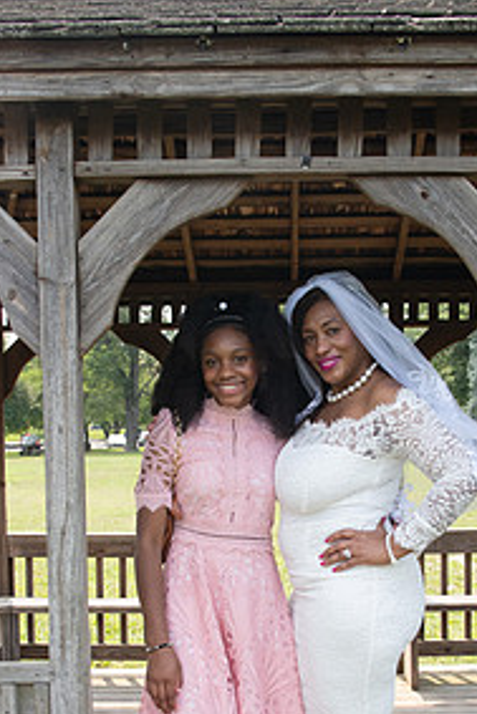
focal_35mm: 54
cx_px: 290
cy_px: 482
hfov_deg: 25.0
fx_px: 1072
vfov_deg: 36.4
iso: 800
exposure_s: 1/1600
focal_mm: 33
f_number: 6.3
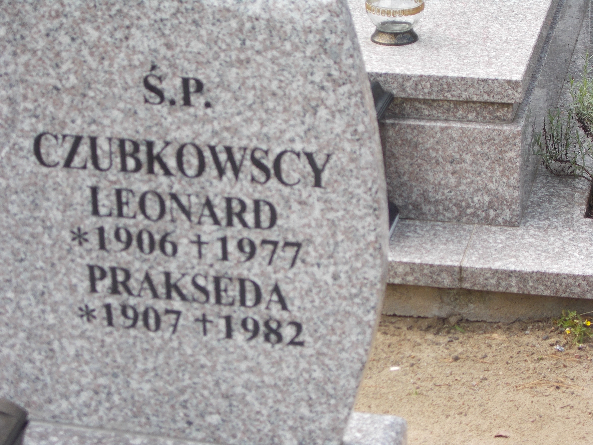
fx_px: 1696
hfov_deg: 19.8
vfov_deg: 14.9
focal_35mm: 99
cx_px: 296
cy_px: 222
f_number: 5.5
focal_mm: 17.6
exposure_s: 1/125
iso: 80
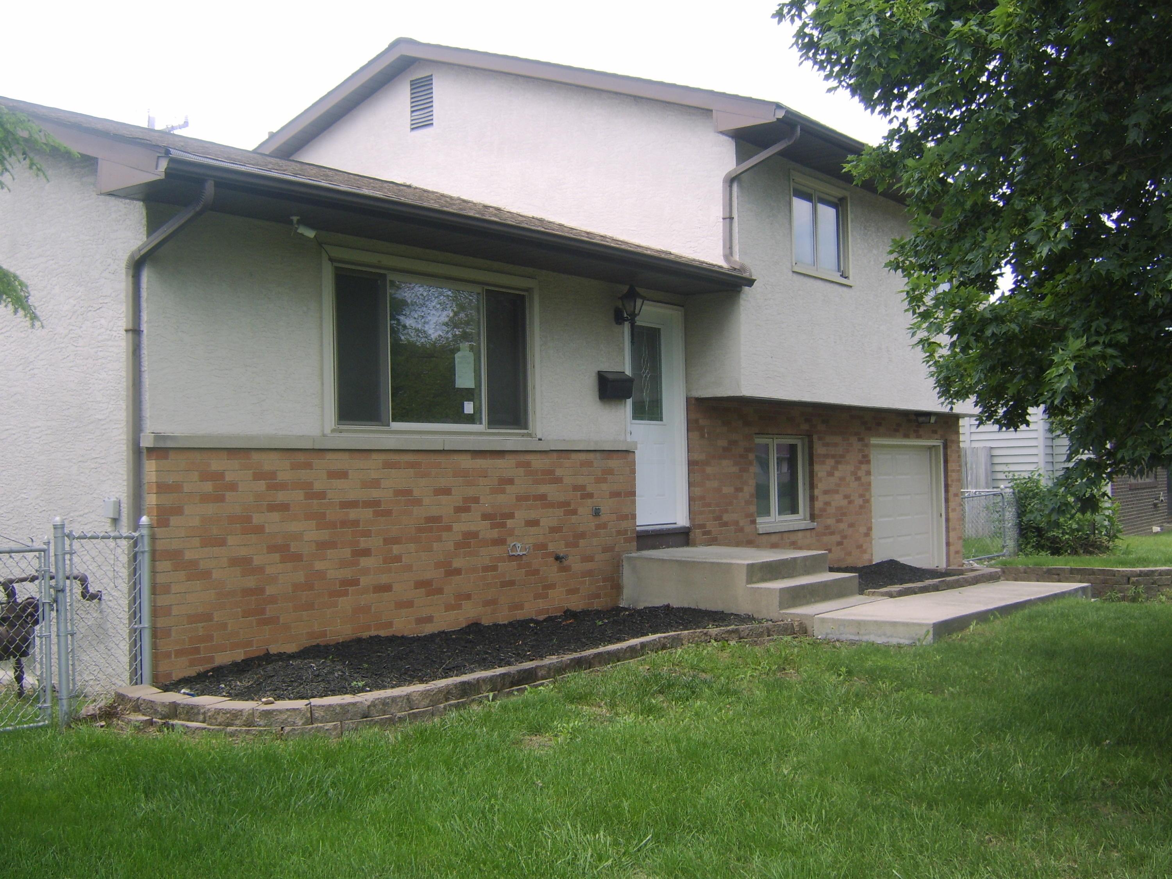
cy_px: 440
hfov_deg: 58.4
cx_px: 586
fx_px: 1050
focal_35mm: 31
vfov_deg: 45.4
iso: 71
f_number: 4
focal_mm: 8.13
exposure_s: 1/297
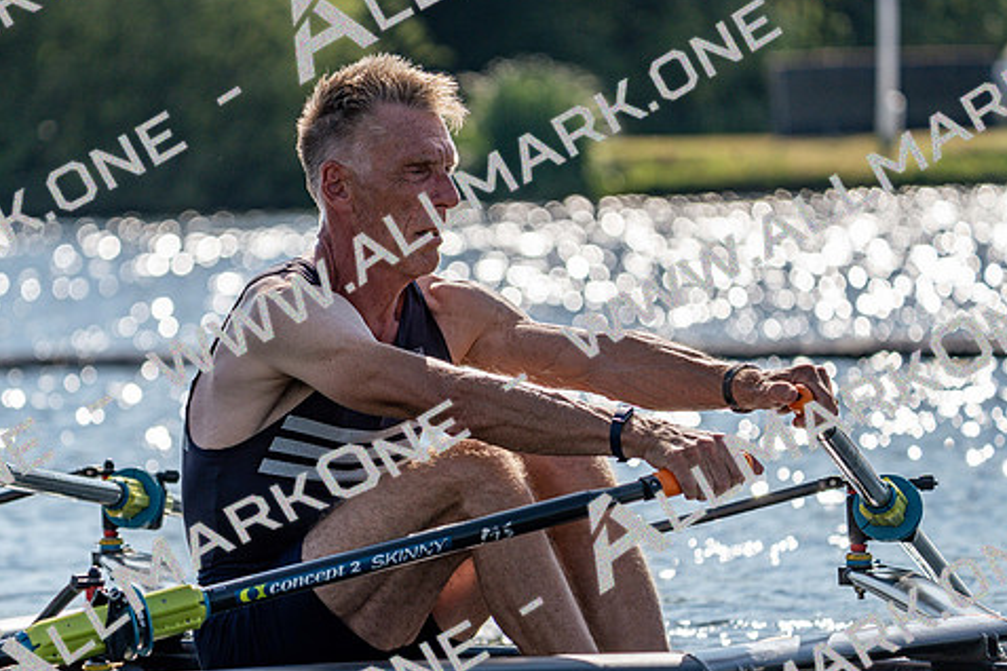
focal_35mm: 287
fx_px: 8027
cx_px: 407
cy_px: 394
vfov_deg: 4.8
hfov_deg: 7.2
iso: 125
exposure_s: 1/1600
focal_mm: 236
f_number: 5.6
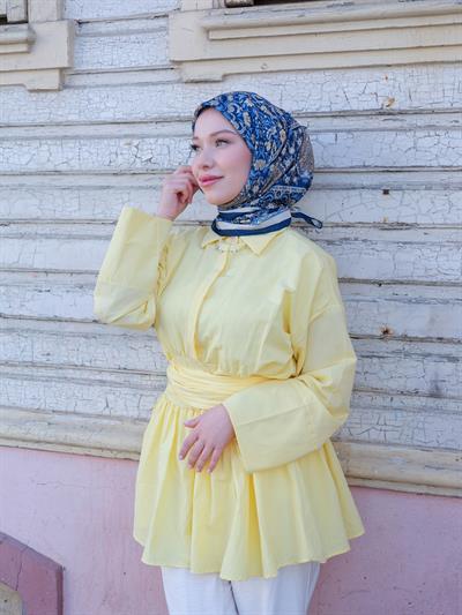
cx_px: 231
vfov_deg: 38.9
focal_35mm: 49
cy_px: 308
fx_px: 872
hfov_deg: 29.7
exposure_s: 1/125
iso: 320
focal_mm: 61.8
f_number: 7.1
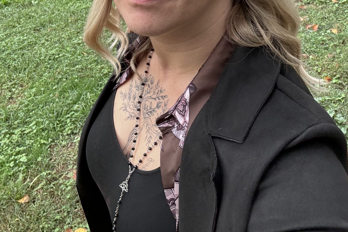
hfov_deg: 46.4
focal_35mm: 42
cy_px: 25
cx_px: 175
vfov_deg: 30.6
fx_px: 406
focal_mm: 2.69
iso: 32
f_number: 1.9
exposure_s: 1/121
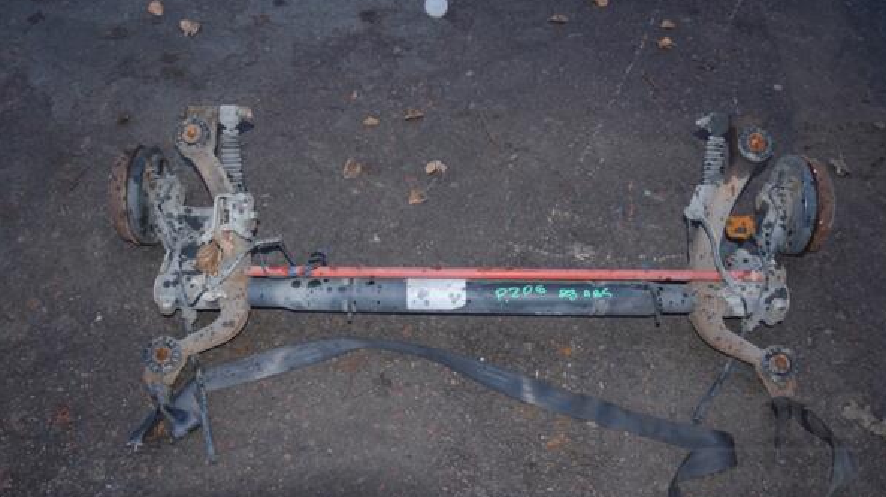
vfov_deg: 33.6
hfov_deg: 56.6
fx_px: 822
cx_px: 445
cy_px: 216
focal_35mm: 35
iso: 800
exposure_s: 1/60
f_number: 5
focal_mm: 22
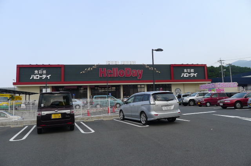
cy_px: 83
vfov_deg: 52.9
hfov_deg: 73.8
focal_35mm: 24
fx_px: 167
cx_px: 126
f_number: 4
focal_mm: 5.1
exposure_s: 1/400
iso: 80
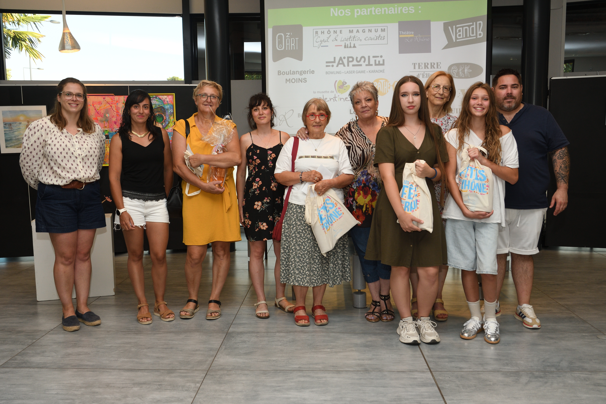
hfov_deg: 57.2
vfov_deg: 40.0
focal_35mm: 33
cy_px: 202
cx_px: 303
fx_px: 555
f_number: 5.6
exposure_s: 1/60
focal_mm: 22
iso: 200
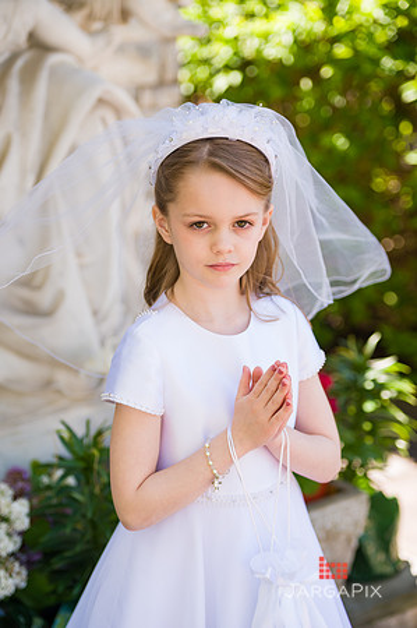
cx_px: 208
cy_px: 314
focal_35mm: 70
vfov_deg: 28.9
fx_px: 1219
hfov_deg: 19.4
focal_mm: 70
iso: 200
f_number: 3.2
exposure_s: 1/500
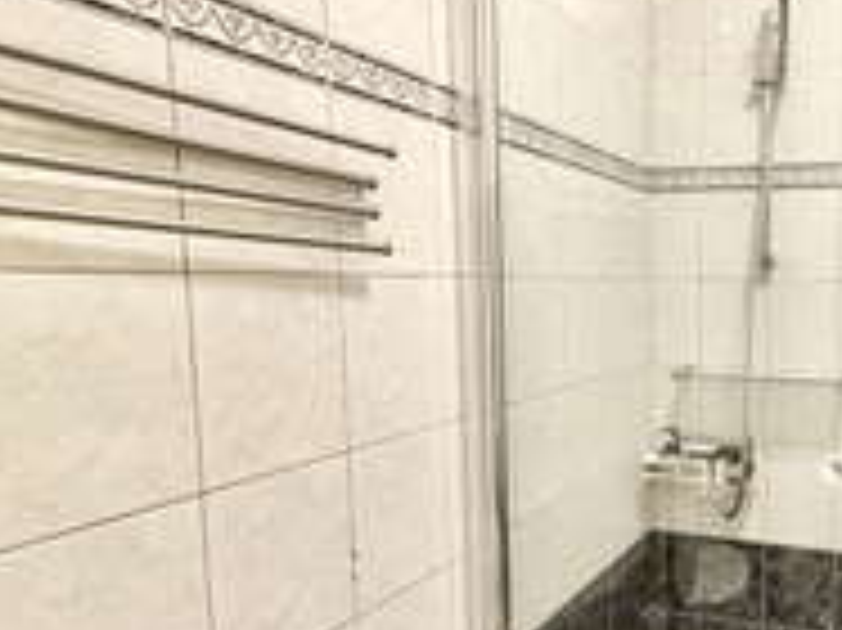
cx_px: 754
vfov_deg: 49.6
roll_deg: -0.4
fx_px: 681
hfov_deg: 55.3
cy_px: 346
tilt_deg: -6.0
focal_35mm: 28
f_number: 2.2
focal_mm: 2.22
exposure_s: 1/50
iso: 400
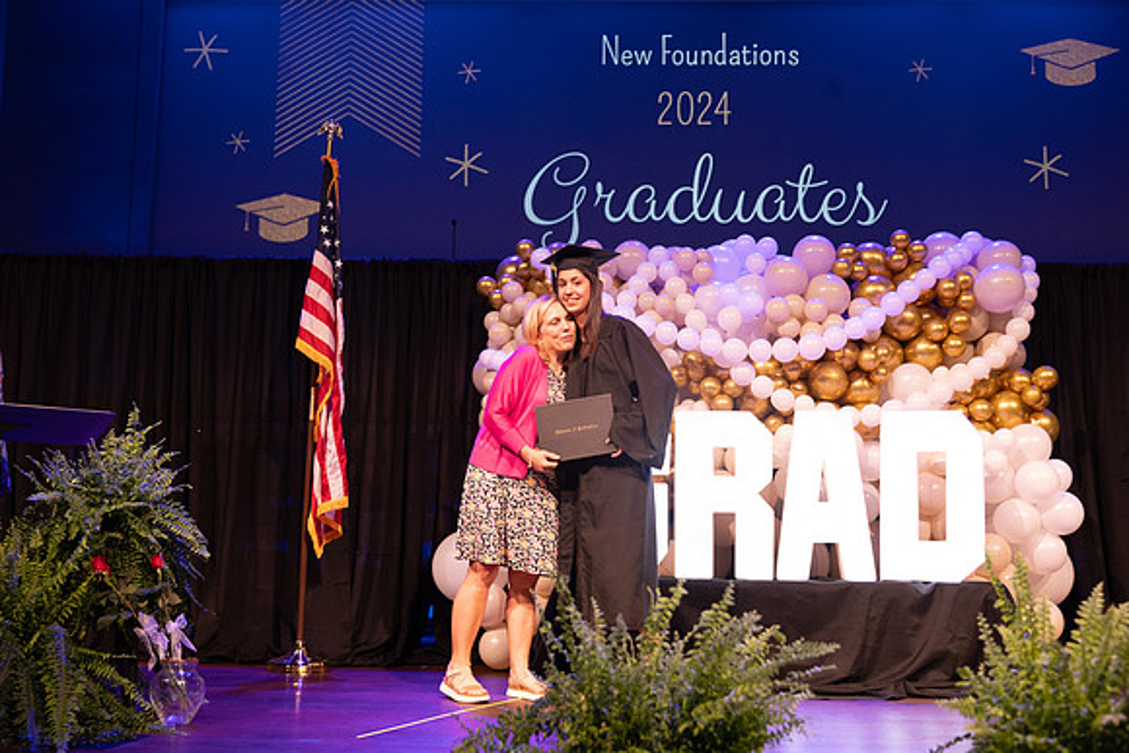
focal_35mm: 38
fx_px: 1192
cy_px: 376
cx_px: 564
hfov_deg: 50.7
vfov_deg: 35.1
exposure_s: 1/200
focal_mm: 38
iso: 1600
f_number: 4
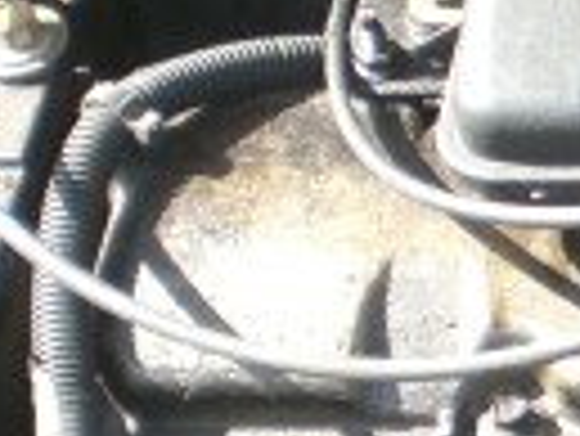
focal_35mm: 188
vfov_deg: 7.9
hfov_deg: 9.7
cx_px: 1196
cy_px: 382
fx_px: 3153
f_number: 3.1
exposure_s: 1/80
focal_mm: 6.3
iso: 50
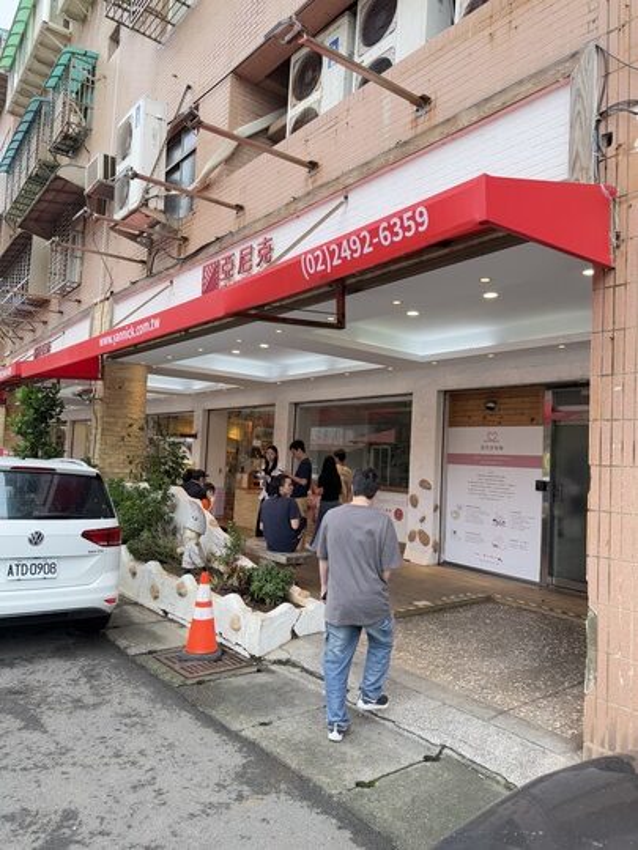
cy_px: 425
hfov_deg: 56.8
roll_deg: -4.9
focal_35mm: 24
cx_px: 319
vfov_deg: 71.6
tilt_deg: +4.8
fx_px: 590
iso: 100
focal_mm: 6.76
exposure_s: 1/333
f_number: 1.78
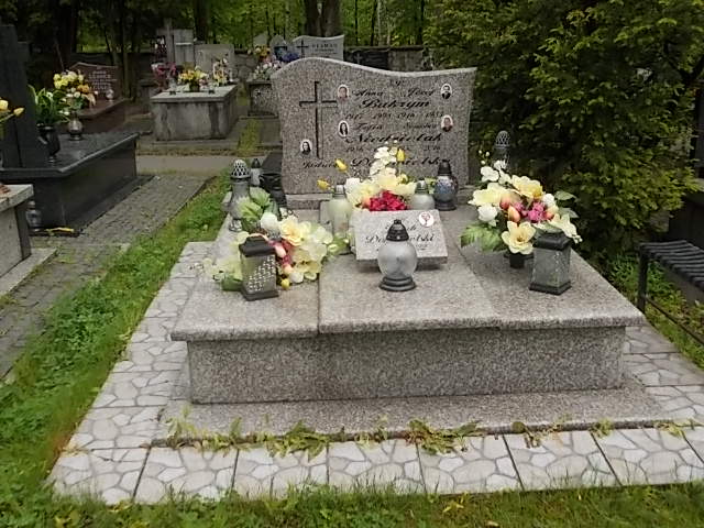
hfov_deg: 49.0
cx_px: 352
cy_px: 264
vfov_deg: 37.7
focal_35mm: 38
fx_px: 773
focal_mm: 5.3
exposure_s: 1/250
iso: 80
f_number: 3.1
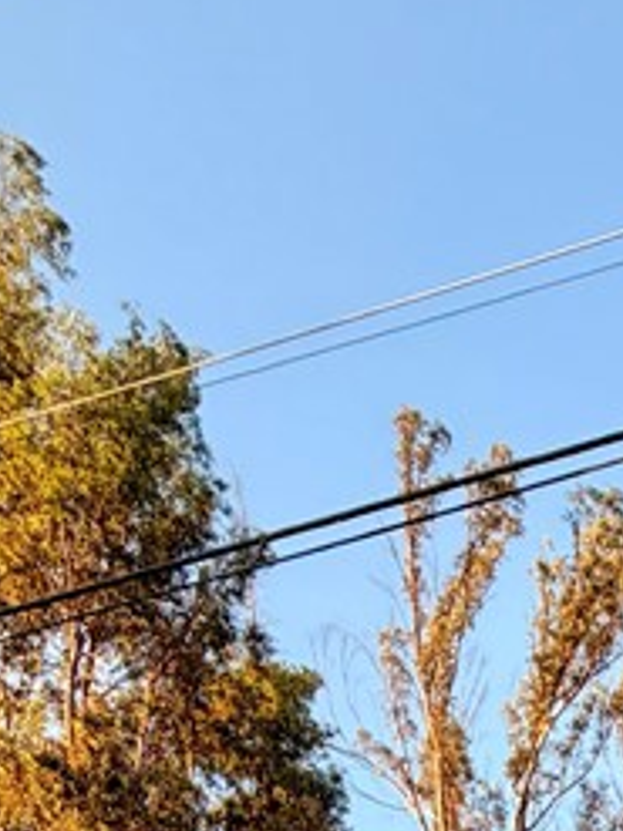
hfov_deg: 20.4
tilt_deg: +7.3
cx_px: 1010
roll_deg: +2.4
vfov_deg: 21.0
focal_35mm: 58
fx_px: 1393
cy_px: 1534
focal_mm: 2.22
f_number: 2.2
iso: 40
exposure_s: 1/167
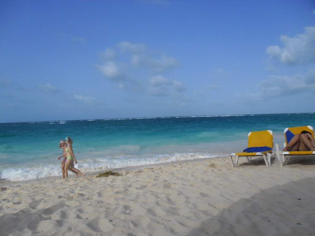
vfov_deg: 51.4
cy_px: 118
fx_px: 246
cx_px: 158
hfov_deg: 65.3
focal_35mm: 27
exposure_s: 1/197
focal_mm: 4.9
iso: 80
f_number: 9
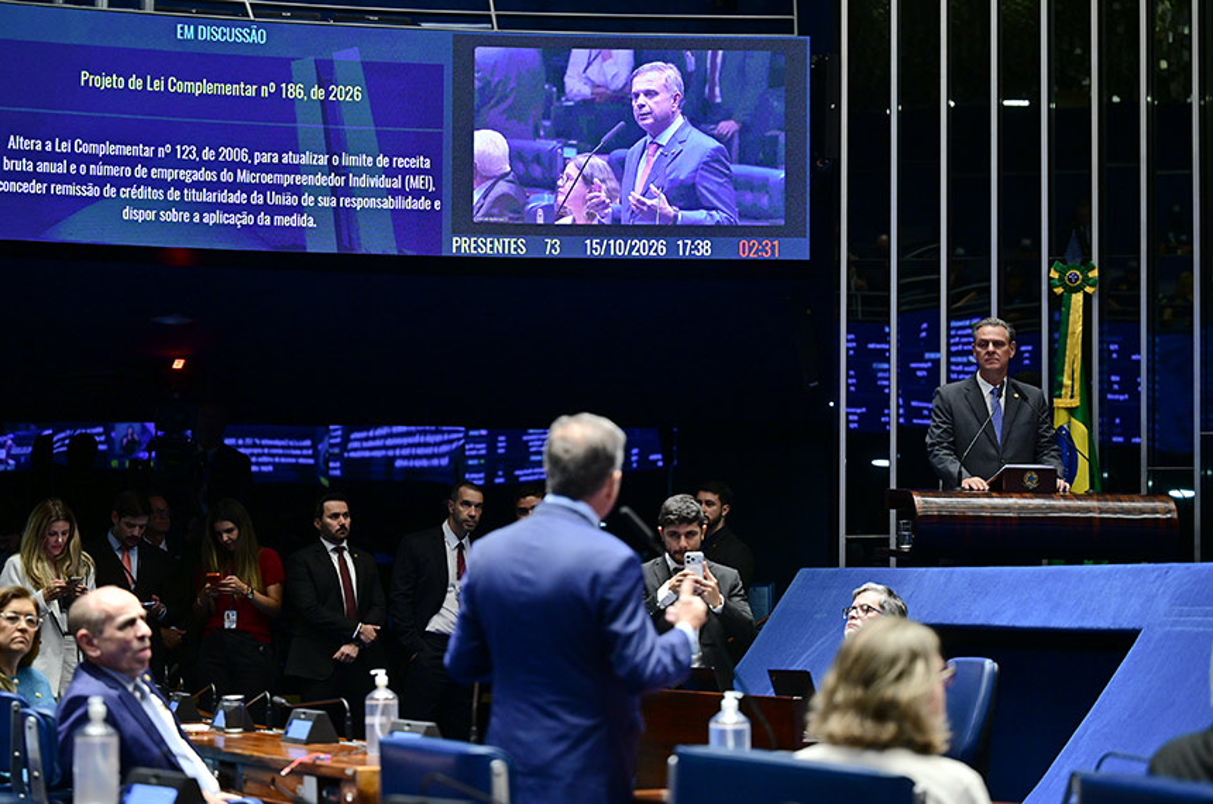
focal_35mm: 91
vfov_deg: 15.0
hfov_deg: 22.4
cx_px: 606
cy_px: 402
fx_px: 3060
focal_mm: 91
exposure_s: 1/200
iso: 1600
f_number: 2.8
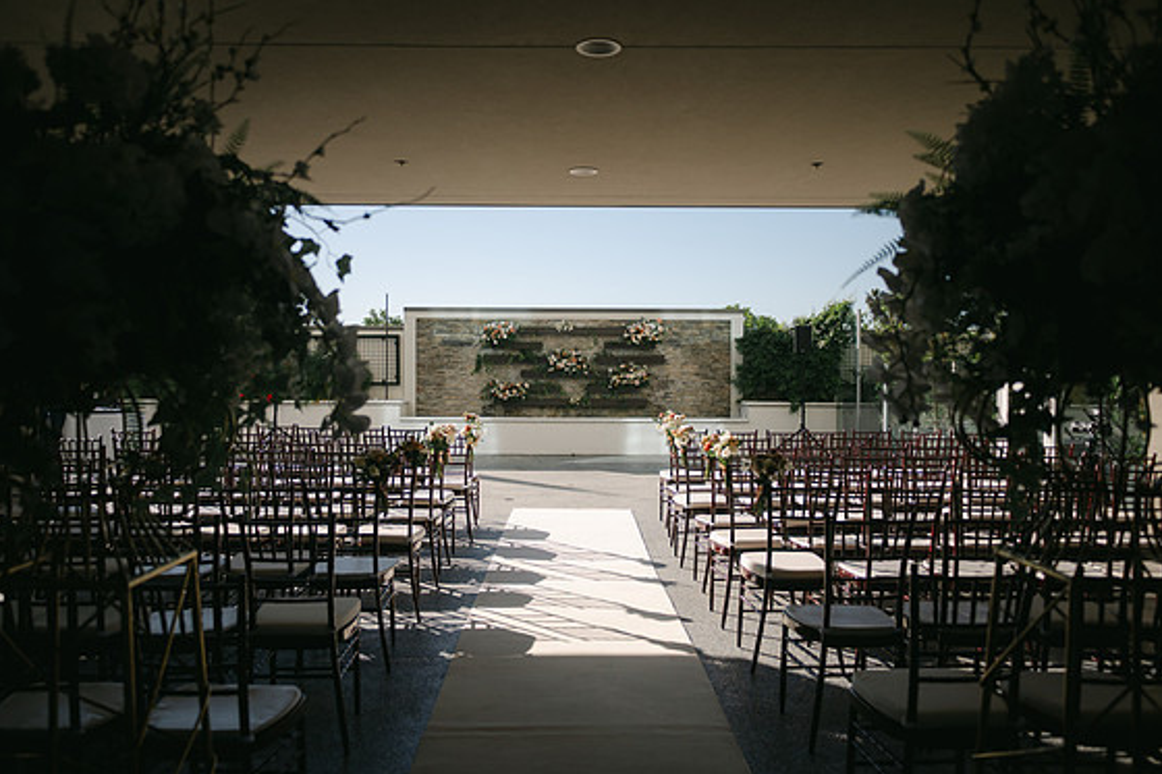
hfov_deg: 63.7
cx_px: 564
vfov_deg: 44.9
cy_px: 384
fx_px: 936
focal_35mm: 29
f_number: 2.8
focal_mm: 28
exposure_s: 1/1250
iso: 100
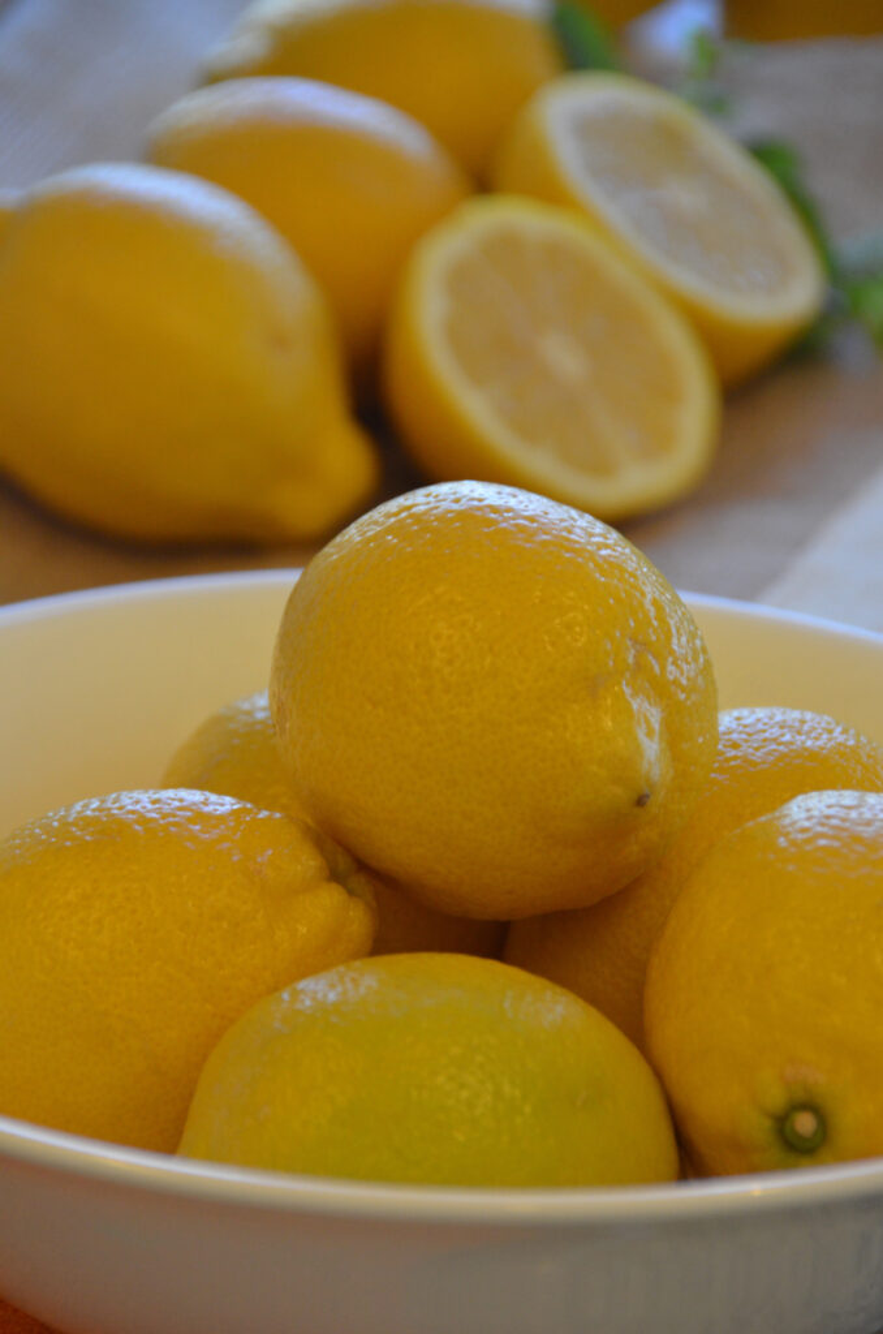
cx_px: 442
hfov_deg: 4.6
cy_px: 667
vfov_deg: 6.9
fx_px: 11089
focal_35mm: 300
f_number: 5.6
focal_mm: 200
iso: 1600
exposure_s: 1/100
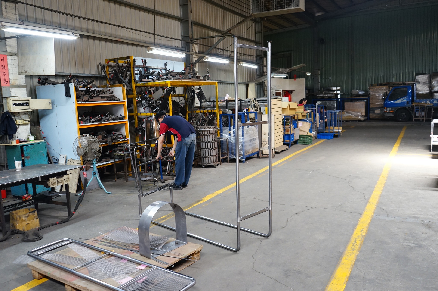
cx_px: 219
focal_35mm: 30
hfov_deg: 62.0
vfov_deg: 43.5
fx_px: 365
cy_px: 146
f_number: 4.5
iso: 1600
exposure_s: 1/50
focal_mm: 30
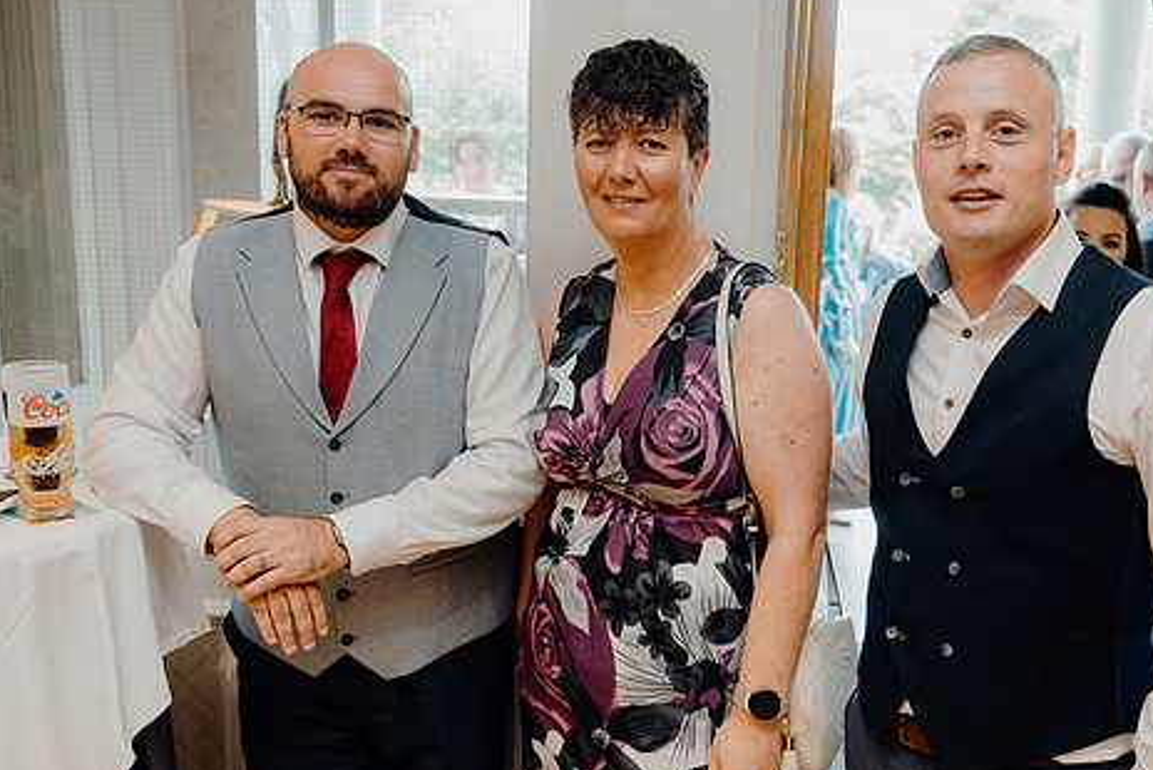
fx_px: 1282
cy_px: 411
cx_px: 676
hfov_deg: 48.2
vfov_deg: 33.4
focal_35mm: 40
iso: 1250
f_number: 3.5
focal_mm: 32
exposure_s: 1/160
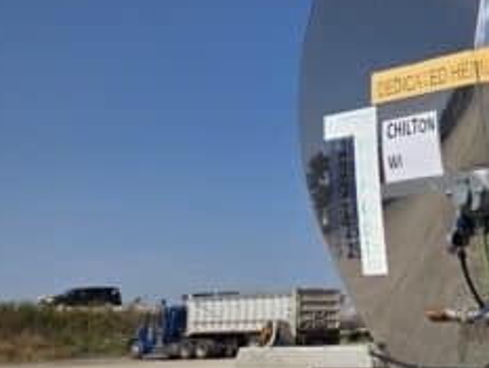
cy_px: 219
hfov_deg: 20.1
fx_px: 1117
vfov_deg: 18.7
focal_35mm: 79
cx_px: 793
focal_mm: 6.3
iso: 50
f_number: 1.7
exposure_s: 1/7944
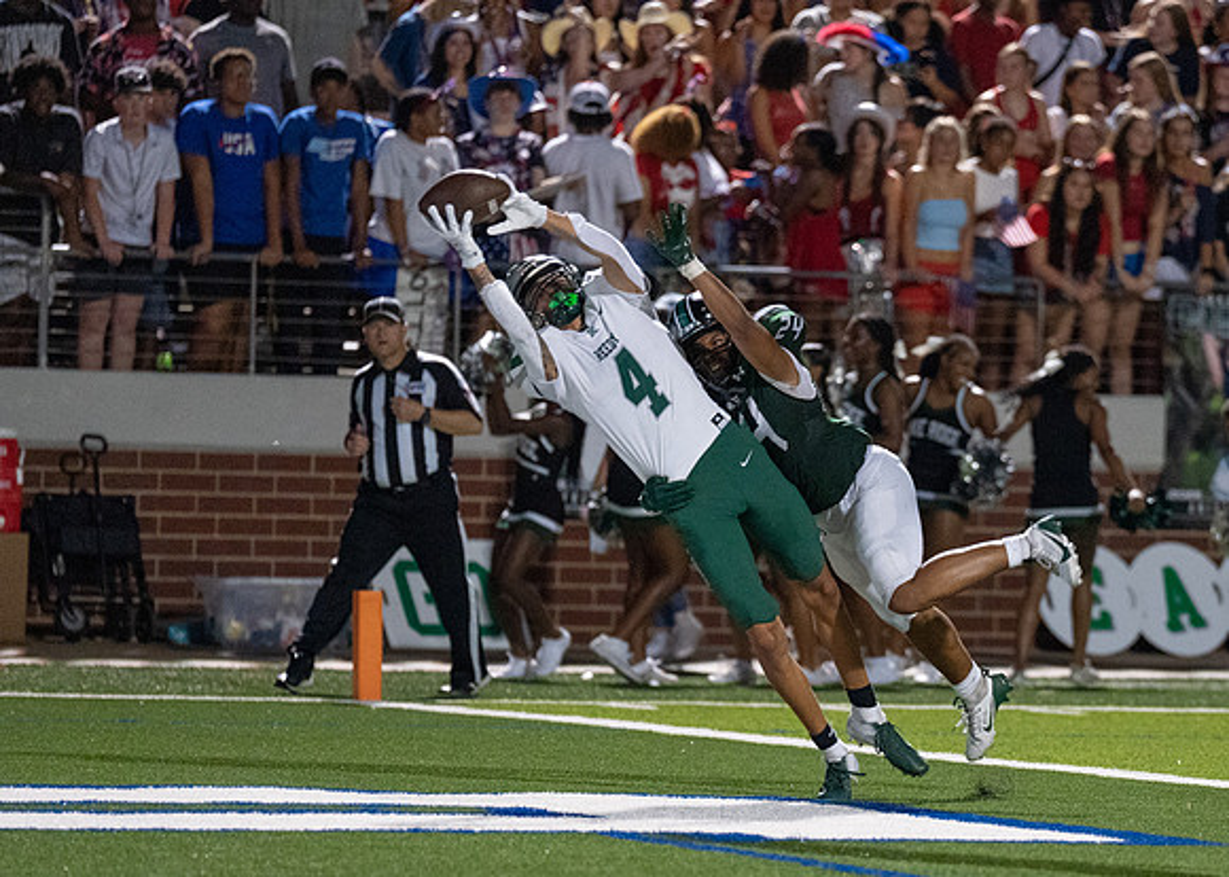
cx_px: 949
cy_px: 618
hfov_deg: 5.9
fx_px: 11984
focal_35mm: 343
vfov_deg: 4.2
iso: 5000
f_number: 2.8
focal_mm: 200
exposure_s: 1/1250
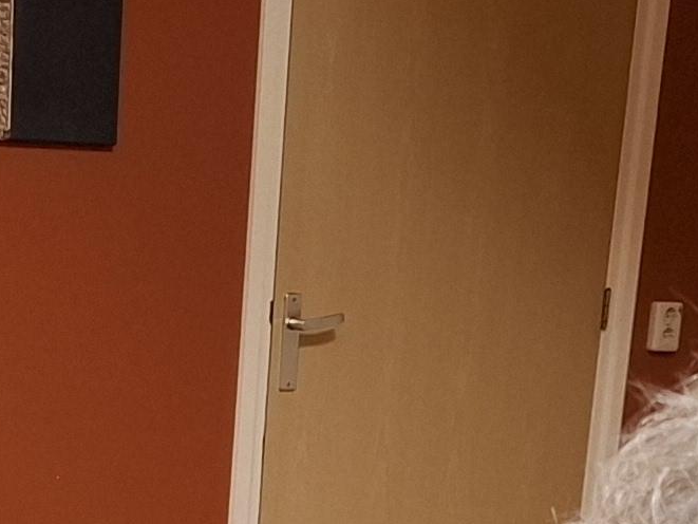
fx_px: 2864
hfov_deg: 13.8
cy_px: 1593
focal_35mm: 142
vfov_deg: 8.6
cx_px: 128
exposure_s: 1/50
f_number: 1.8
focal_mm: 5.54
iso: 320
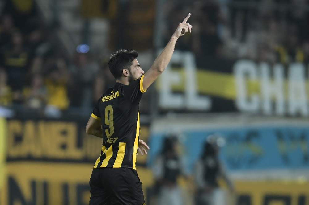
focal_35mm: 600
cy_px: 102
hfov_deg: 3.4
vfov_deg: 2.3
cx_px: 154
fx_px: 5146
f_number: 2.8
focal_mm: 400
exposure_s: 1/640
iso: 2000
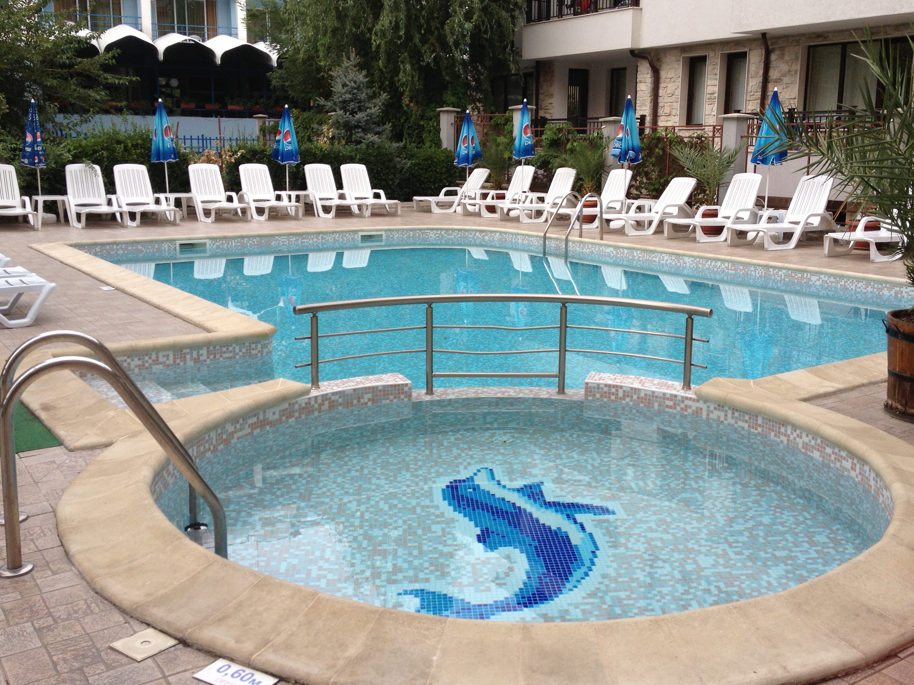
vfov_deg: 36.8
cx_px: 484
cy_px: 319
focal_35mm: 39
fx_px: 1030
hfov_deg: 47.8
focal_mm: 4.28
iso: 50
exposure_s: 1/600
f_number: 2.4
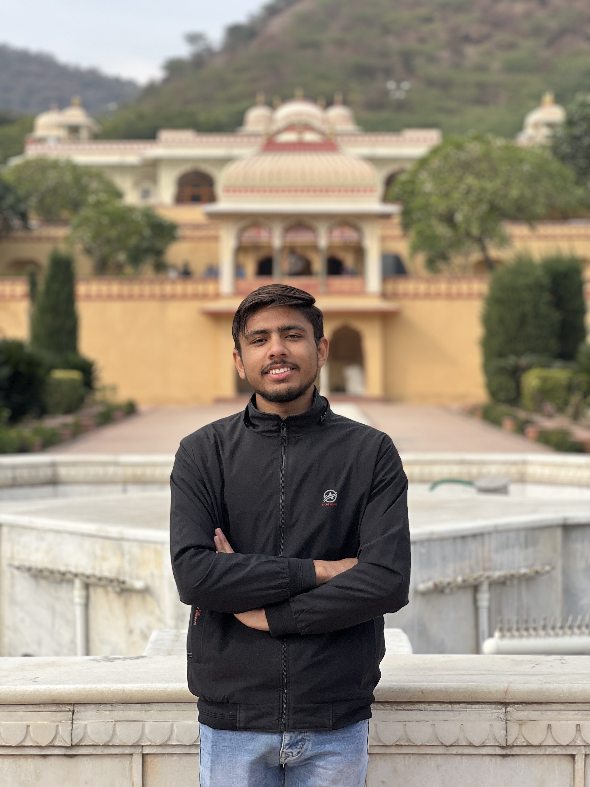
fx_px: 1750
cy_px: 394
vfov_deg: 25.3
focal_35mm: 77
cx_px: 295
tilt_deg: -0.7
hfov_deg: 19.1
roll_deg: +0.0
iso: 32
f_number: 2.8
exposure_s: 1/314
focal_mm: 9
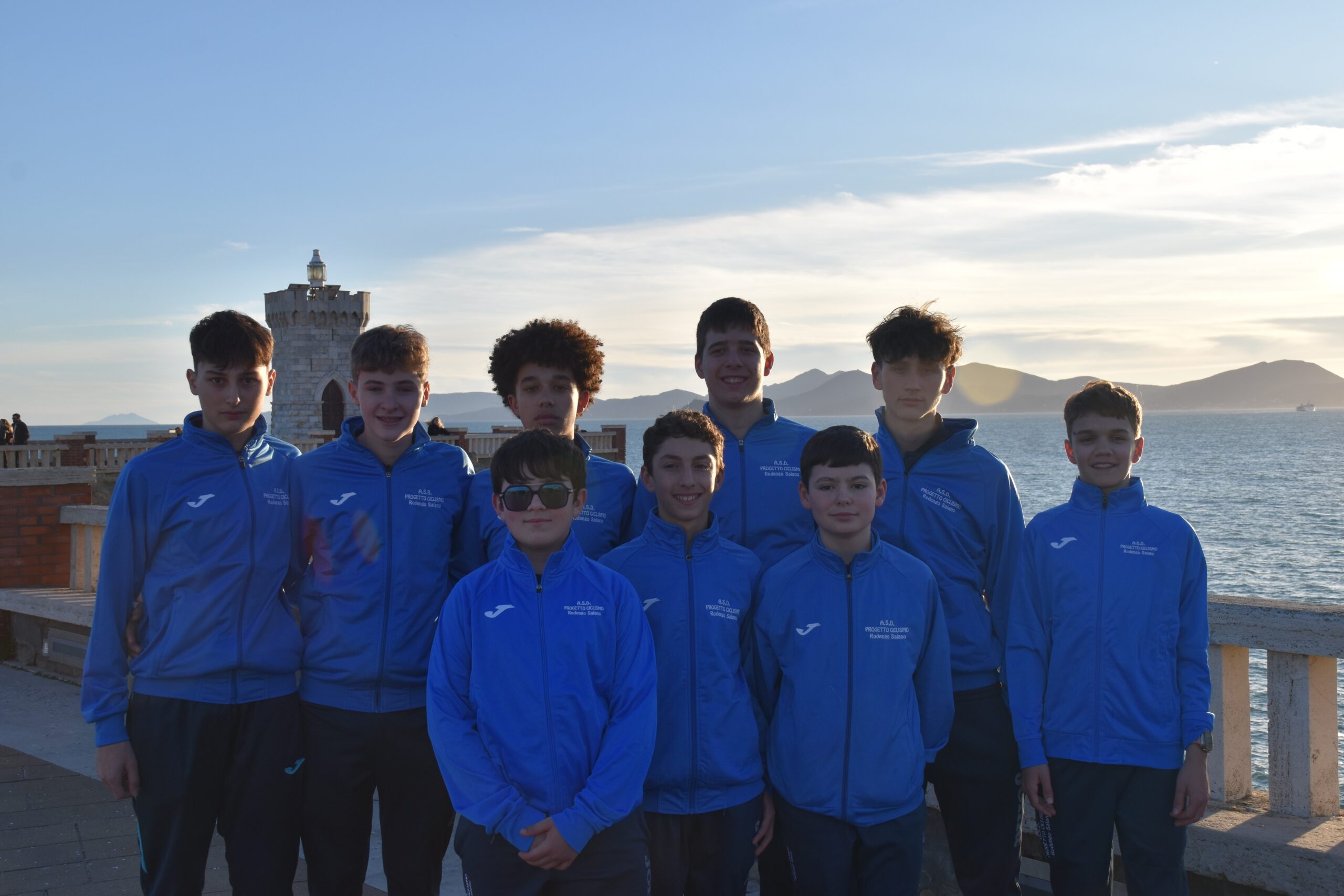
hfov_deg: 42.3
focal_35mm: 46
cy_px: 448
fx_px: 1736
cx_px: 672
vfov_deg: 28.9
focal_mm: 31
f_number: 8
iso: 200
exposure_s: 1/250
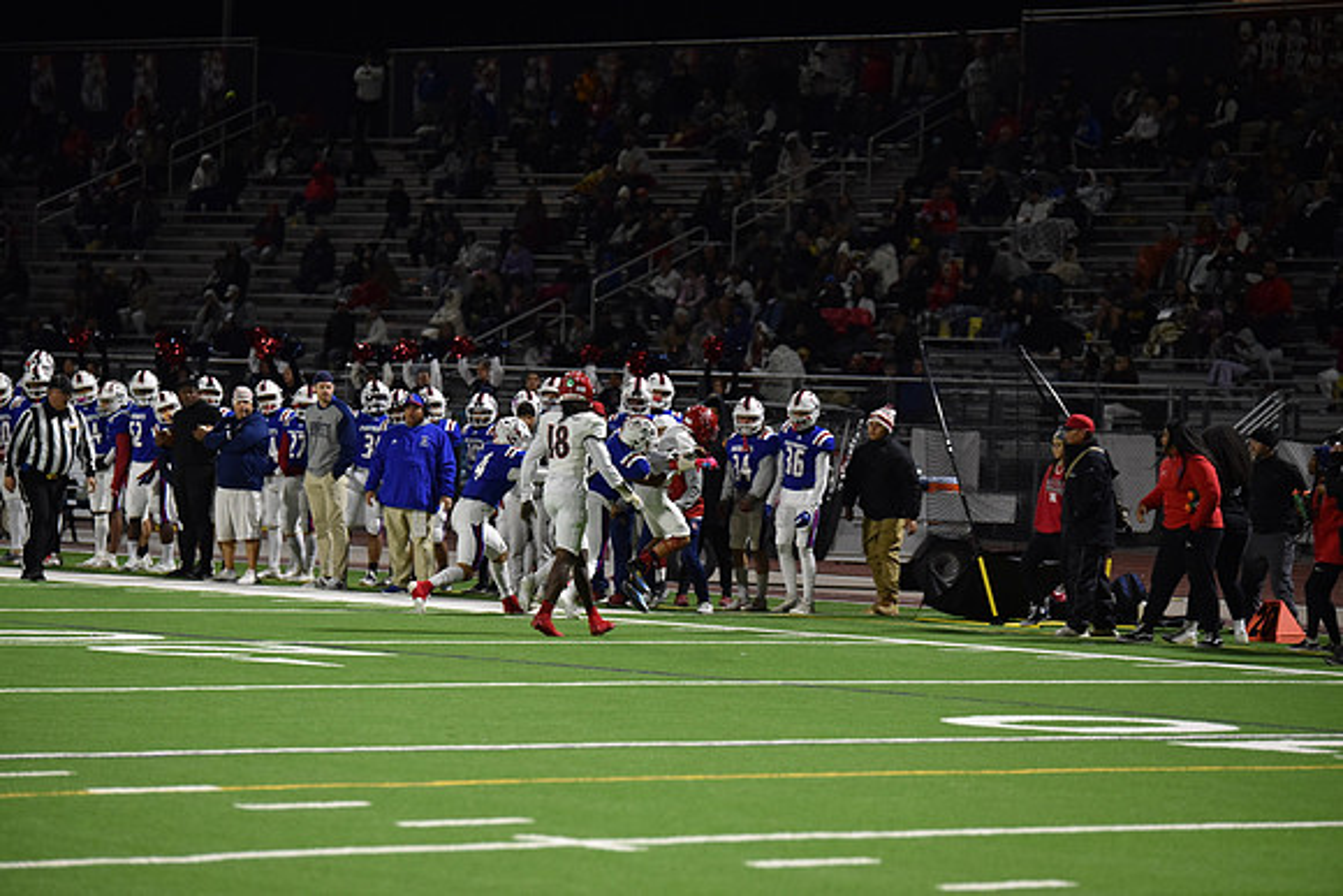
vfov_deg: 8.9
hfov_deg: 13.2
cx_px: 672
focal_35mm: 155
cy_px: 448
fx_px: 5783
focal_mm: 155
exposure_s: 1/500
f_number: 2.8
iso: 3600
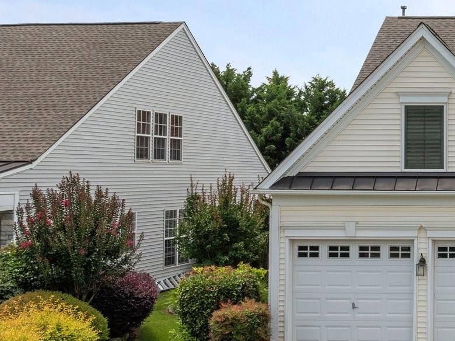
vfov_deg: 23.2
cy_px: 149
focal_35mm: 63
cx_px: 560
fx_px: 828
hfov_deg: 26.9
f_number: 2.8
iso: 190
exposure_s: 1/2500
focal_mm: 12.29
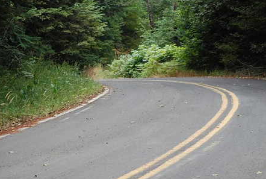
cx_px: 148
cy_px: 105
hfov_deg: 11.6
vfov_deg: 7.8
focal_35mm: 177
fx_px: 1311
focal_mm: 90
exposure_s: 1/160
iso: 1600
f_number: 5.6
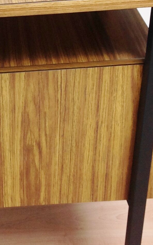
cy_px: 74
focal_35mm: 101
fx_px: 674
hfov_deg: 12.7
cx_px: -10
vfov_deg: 20.5
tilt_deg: -30.9
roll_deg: +3.8
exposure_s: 1/30
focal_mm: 4.28
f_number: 2.4
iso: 64
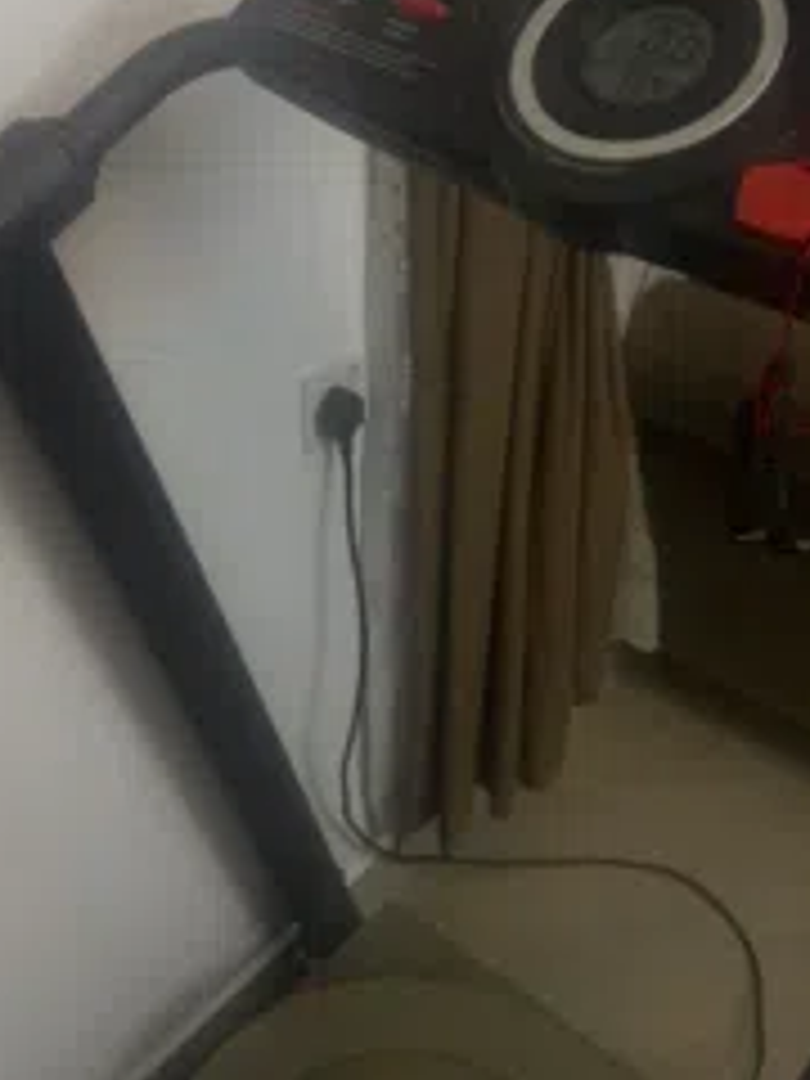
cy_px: 472
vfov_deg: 46.7
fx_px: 1248
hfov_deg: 35.4
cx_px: 572
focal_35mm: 40
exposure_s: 1/50
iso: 250
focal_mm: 6.76
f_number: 1.78
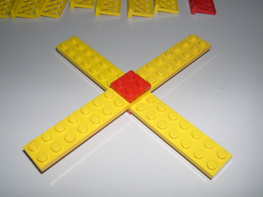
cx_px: 132
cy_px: 98
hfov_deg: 49.0
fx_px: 289
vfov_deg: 37.7
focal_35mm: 38
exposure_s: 1/60
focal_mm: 8
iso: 100
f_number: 7.6
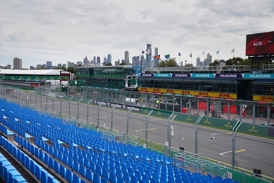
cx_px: 137
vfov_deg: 33.4
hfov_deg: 48.5
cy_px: 92
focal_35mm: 40
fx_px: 304
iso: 1250
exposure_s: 1/800
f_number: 10
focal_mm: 40
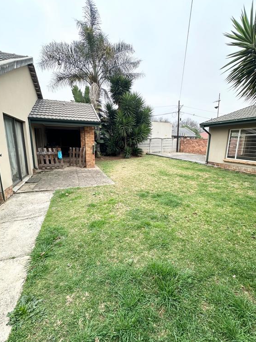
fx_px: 148
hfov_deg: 81.7
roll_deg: -3.3
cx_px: 131
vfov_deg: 98.2
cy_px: 171
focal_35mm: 15
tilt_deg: -10.4
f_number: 2.2
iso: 40
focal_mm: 2.22
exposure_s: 1/244
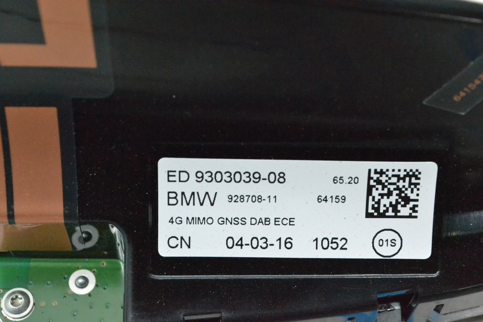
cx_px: 242
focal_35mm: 75
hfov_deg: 27.0
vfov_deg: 18.2
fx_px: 1006
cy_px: 161
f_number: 9
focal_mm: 50
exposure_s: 1/160
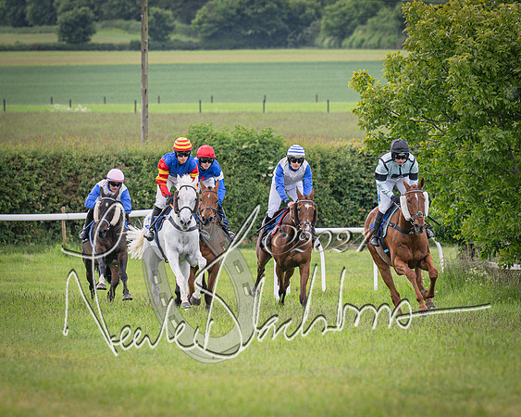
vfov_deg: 3.6
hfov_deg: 4.5
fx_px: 6618
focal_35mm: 429
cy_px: 249
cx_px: 252
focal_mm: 155
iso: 400
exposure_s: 1/1600
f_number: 4
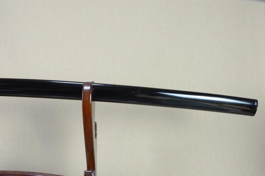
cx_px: 132
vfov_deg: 43.5
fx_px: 221
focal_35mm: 30
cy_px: 88
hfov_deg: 62.0
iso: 400
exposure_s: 1/2
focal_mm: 20
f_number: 11
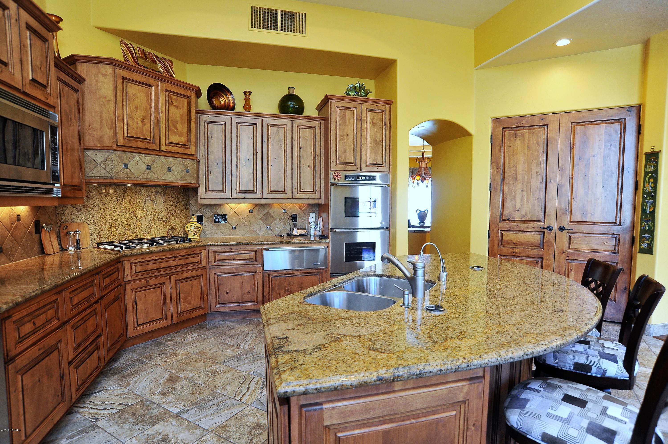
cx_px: 334
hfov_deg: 90.0
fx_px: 334
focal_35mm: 18
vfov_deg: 67.3
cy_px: 222
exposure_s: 1/40
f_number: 7.1
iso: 1000
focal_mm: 18
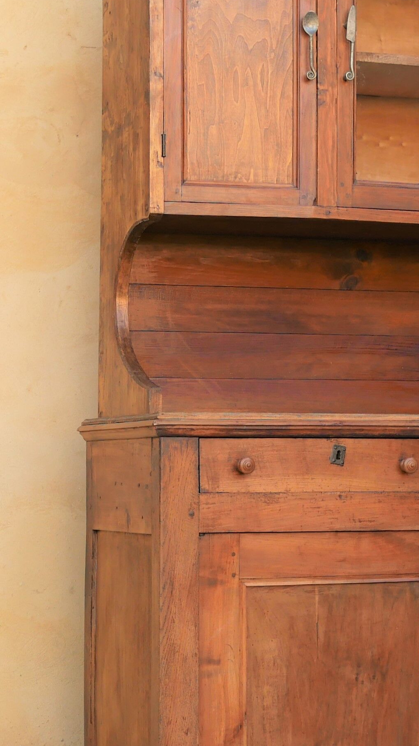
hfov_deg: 11.2
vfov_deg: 19.8
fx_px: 2134
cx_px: 232
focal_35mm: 108
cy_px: 458
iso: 200
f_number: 3.2
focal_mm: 20
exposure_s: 1/320
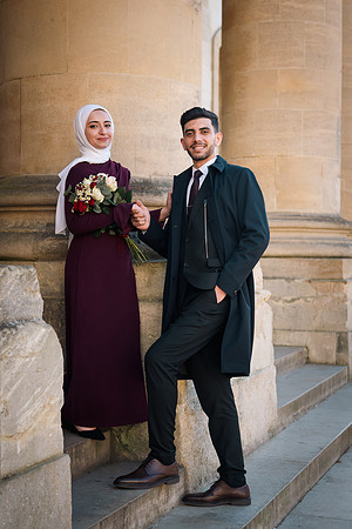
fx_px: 880
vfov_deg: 33.4
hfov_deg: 22.6
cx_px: 176
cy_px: 264
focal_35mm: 60
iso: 200
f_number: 2.8
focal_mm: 40
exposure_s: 1/640
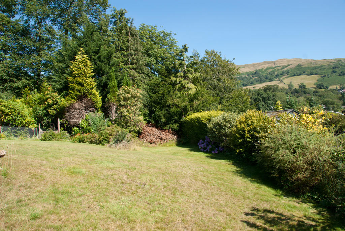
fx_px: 230
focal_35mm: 24
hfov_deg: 73.7
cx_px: 172
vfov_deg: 53.2
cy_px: 116
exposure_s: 1/80
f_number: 10
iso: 100
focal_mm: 16
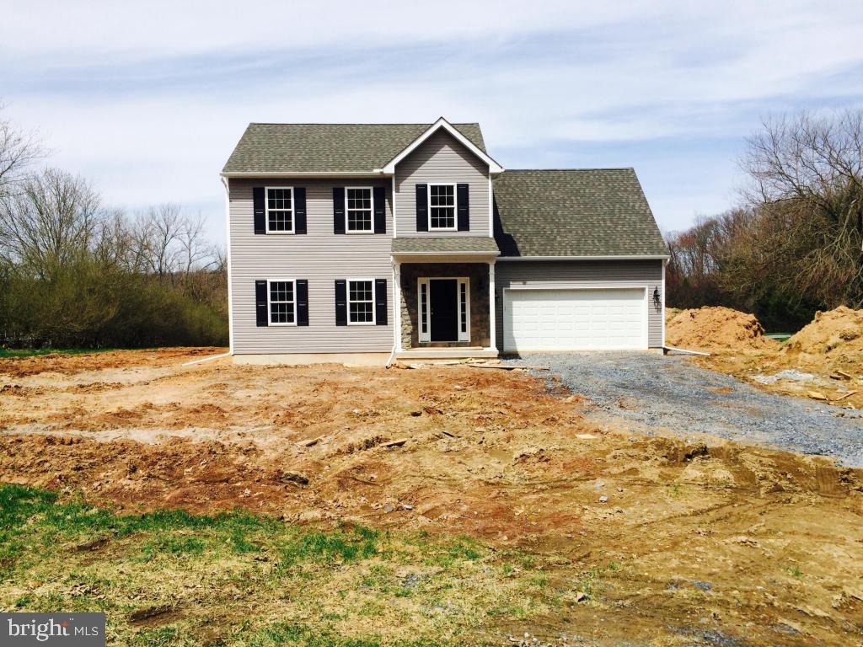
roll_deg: +1.5
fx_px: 723
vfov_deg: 48.2
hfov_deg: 61.7
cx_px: 432
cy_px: 324
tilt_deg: -1.9
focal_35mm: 29
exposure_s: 1/3425
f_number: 2.2
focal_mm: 4.15
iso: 32
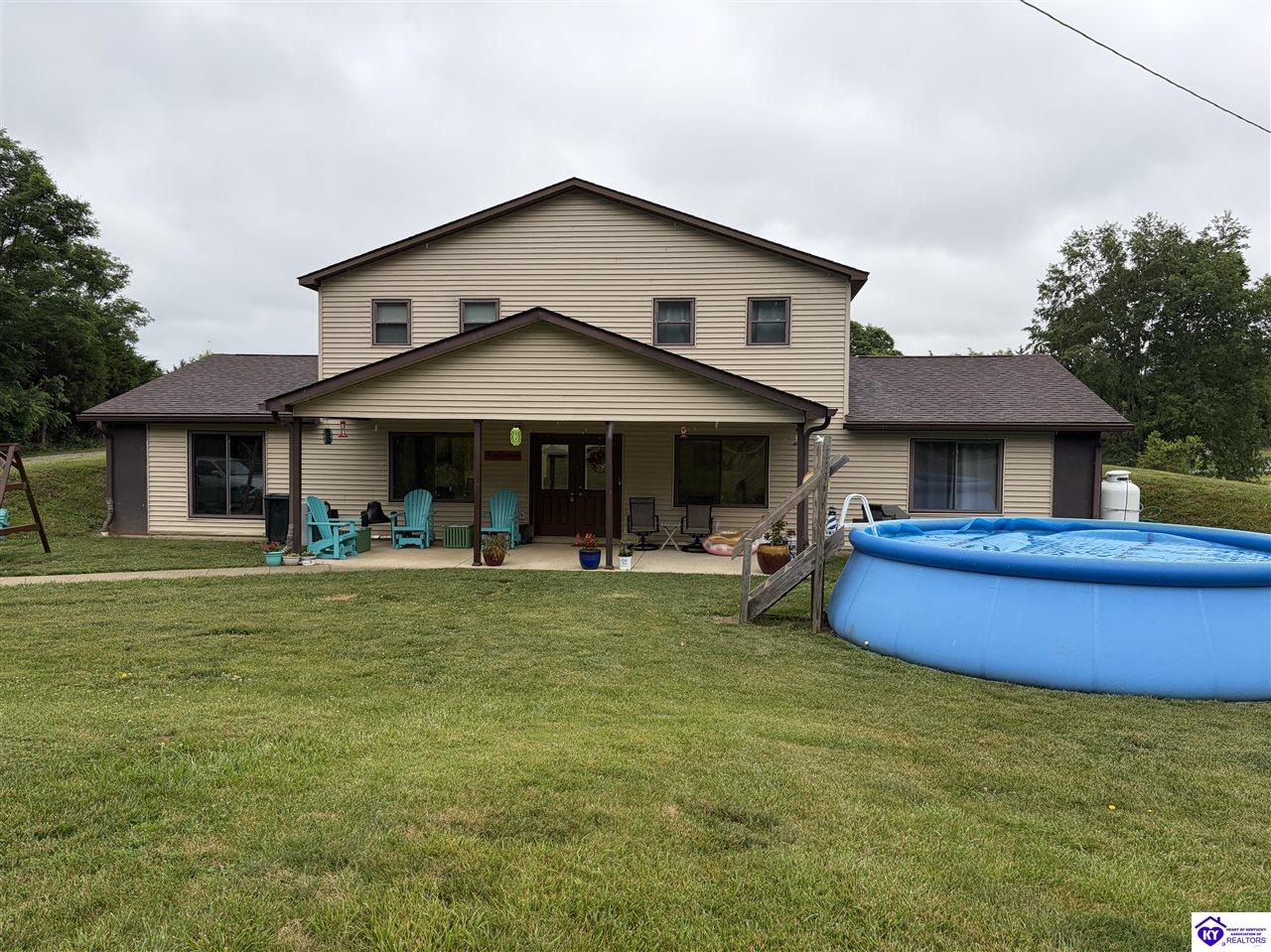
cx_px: 636
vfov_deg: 53.0
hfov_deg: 67.3
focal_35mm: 26
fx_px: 954
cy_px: 476
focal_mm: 5.96
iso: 50
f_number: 1.6
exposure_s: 1/687
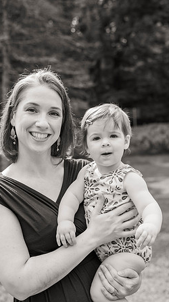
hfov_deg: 22.6
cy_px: 151
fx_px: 423
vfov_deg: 39.2
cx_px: 72
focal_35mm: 53
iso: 400
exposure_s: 1/1600
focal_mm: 50
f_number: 4
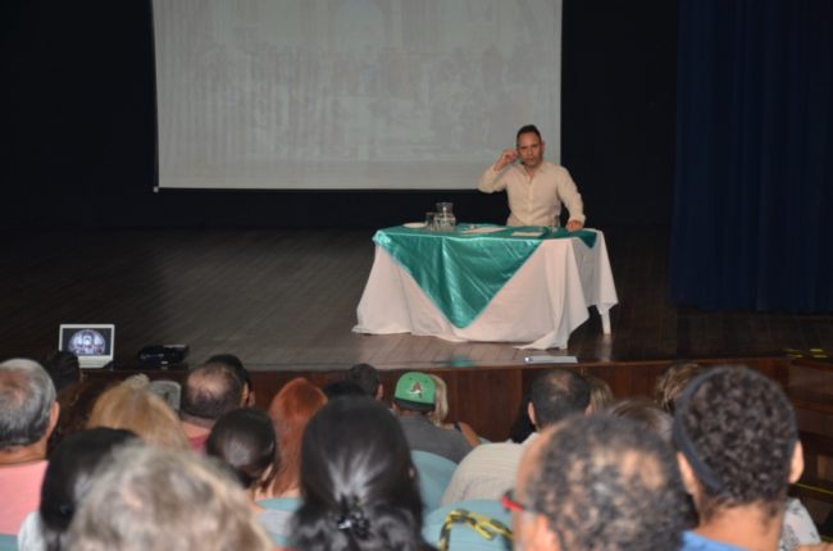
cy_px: 276
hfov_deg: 22.7
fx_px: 2077
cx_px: 416
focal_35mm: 90
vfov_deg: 15.1
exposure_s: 1/60
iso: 800
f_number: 5
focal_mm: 60
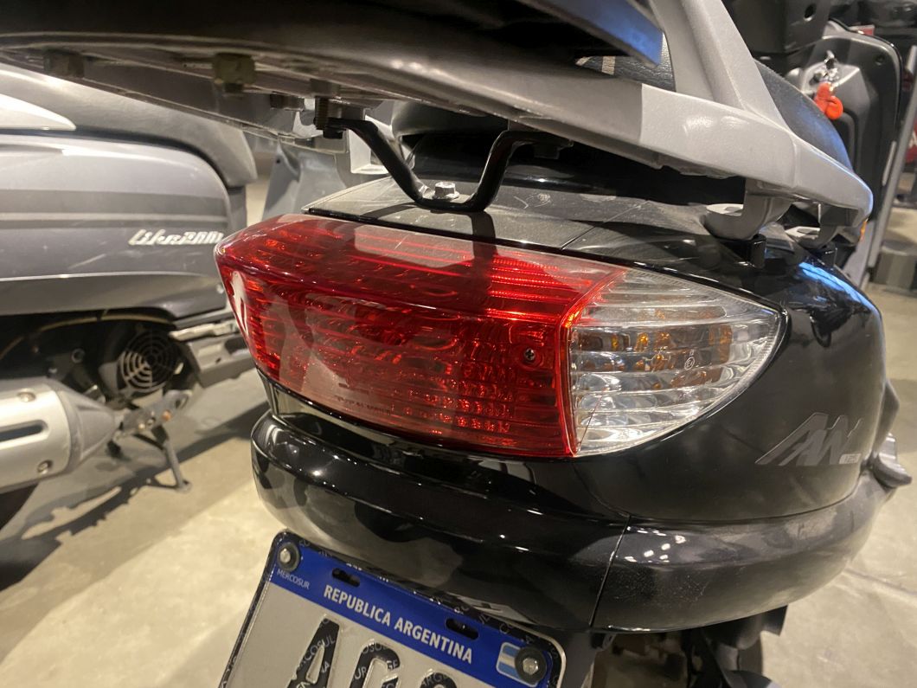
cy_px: 344
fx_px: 689
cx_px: 458
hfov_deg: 67.3
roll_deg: -1.5
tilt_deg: -22.3
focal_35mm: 26
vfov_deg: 53.1
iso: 500
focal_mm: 4.25
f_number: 1.8
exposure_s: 1/50
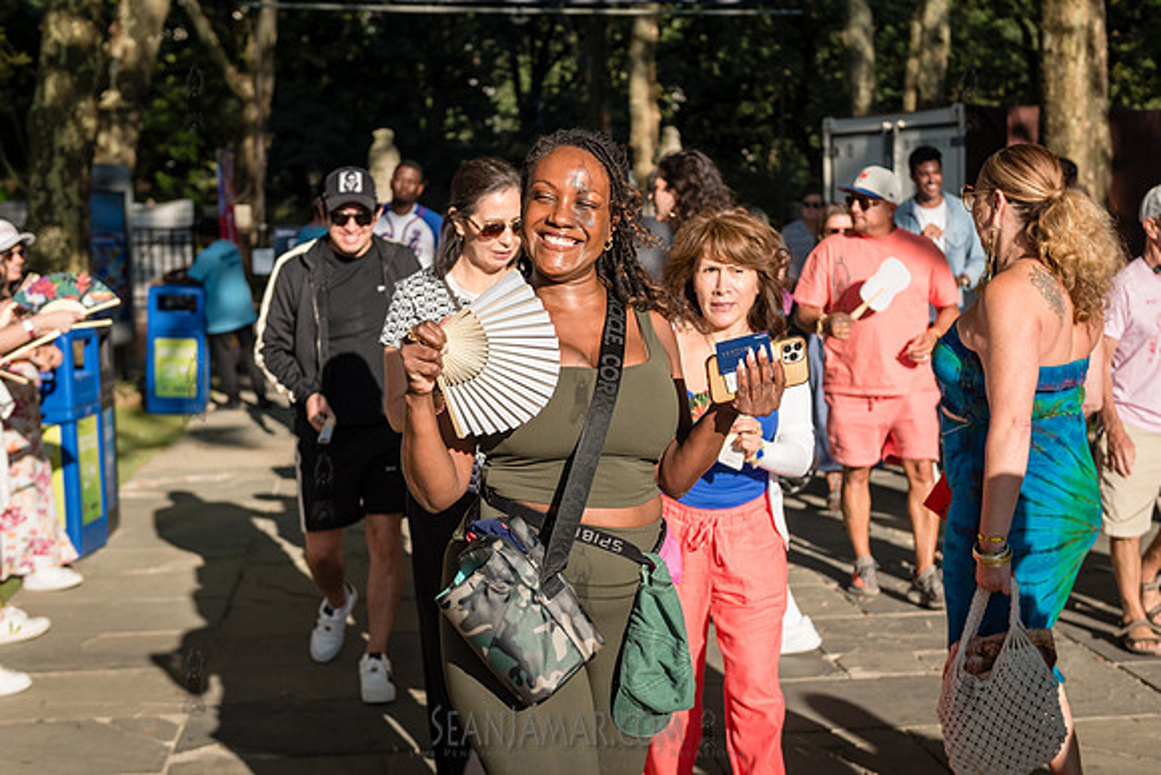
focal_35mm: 55
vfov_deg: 24.5
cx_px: 615
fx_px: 1781
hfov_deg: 36.1
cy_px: 390
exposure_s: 1/3200
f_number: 3.5
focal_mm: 50
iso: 500
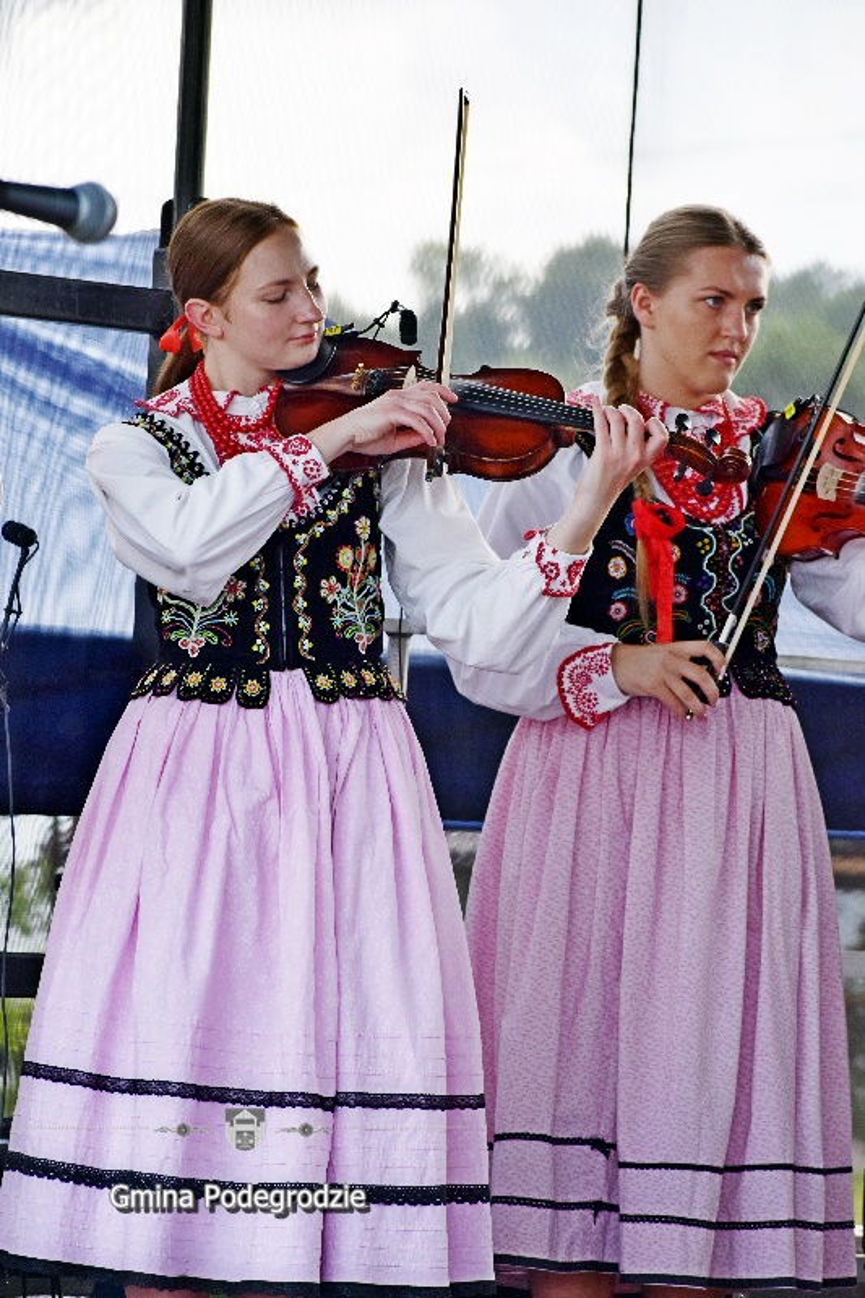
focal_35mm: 195
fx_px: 7031
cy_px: 649
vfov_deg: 10.6
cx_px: 432
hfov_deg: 7.0
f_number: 8
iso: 280
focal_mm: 130
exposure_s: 1/250
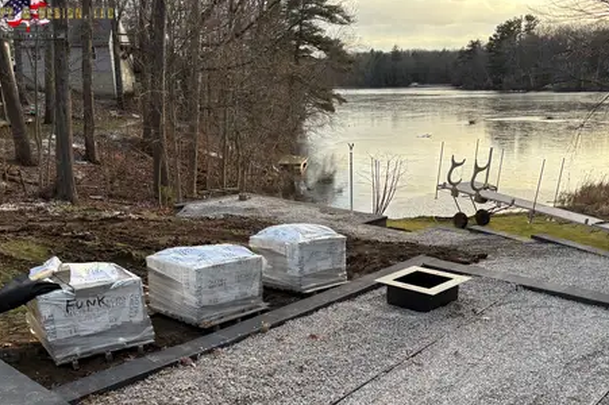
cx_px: 338
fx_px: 609
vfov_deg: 36.6
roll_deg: +3.9
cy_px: 258
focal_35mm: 36
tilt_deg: -16.4
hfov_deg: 53.1
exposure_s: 1/348
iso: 50
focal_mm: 5.96
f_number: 1.6
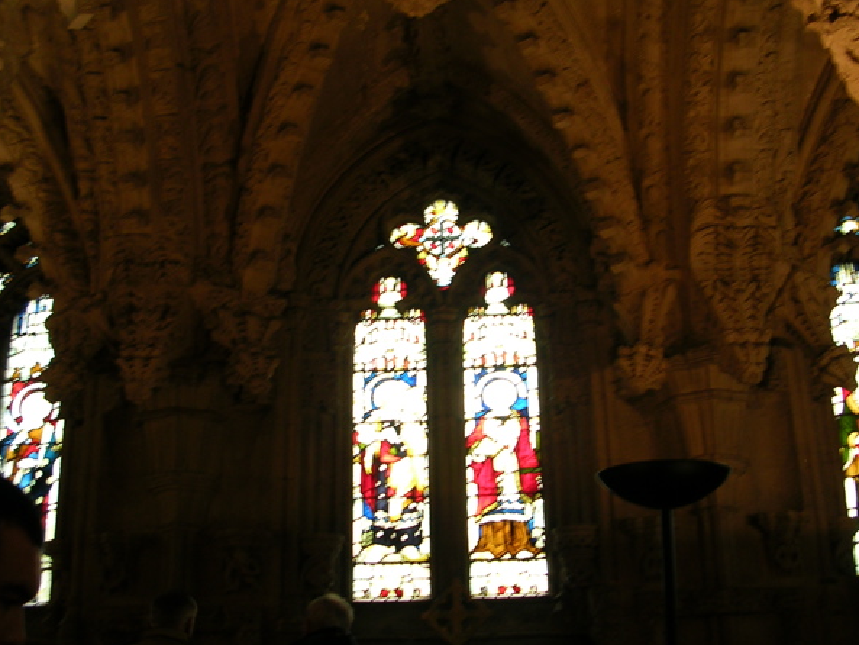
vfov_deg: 35.1
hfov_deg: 45.7
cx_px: 459
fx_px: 1018
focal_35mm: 41
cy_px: 328
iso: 50
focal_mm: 5.8
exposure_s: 1/13.3
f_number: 2.8
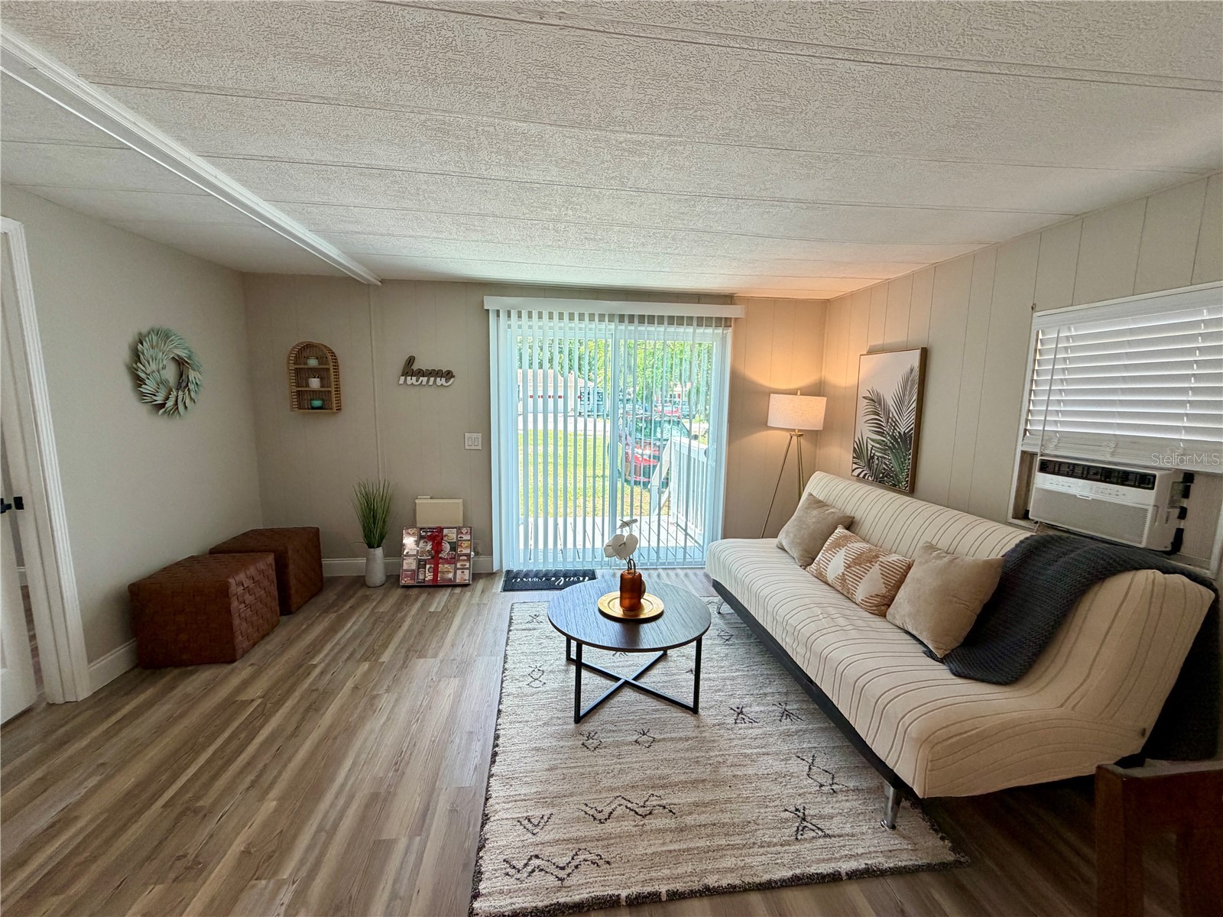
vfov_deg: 85.7
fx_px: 495
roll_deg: -0.6
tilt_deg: -8.0
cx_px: 612
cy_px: 458
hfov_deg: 102.1
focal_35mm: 14
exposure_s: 1/121
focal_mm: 2.22
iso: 160
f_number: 2.2
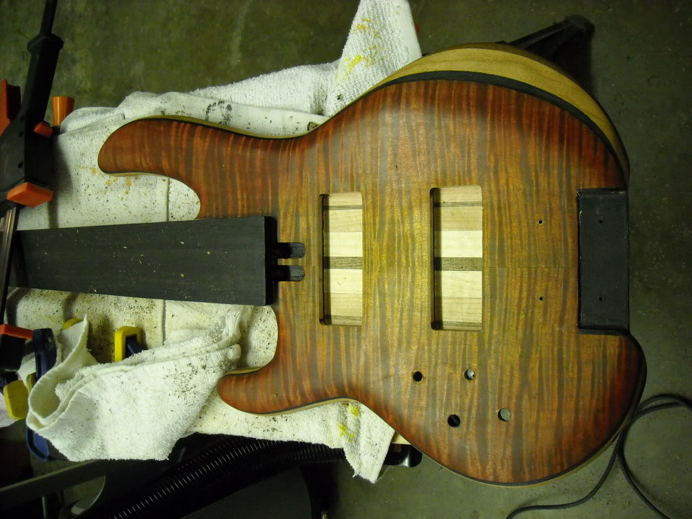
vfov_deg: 40.7
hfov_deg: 52.6
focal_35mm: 35
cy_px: 260
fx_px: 700
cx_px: 346
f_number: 2.8
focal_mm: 5.7
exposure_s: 1/60
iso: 400
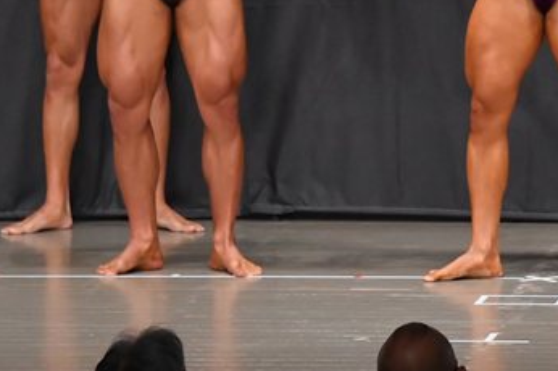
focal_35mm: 419
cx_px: 568
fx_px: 6488
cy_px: -39
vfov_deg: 3.3
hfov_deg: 4.9
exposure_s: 1/400
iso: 5000
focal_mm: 125
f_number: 5.6
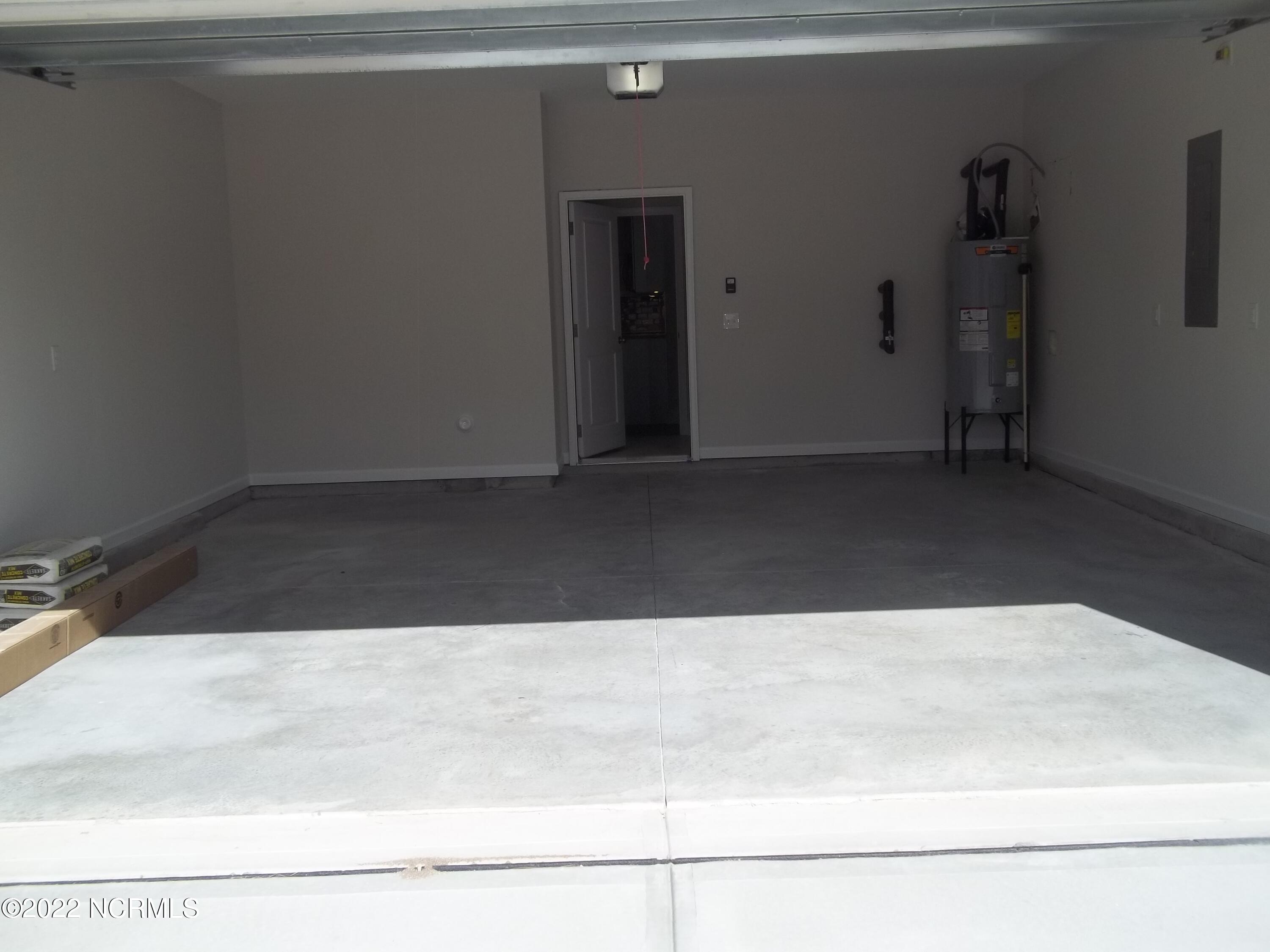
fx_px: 1174
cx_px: 635
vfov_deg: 44.2
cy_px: 476
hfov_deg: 56.8
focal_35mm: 32
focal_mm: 5.7
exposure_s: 1/160
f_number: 8.8
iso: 64
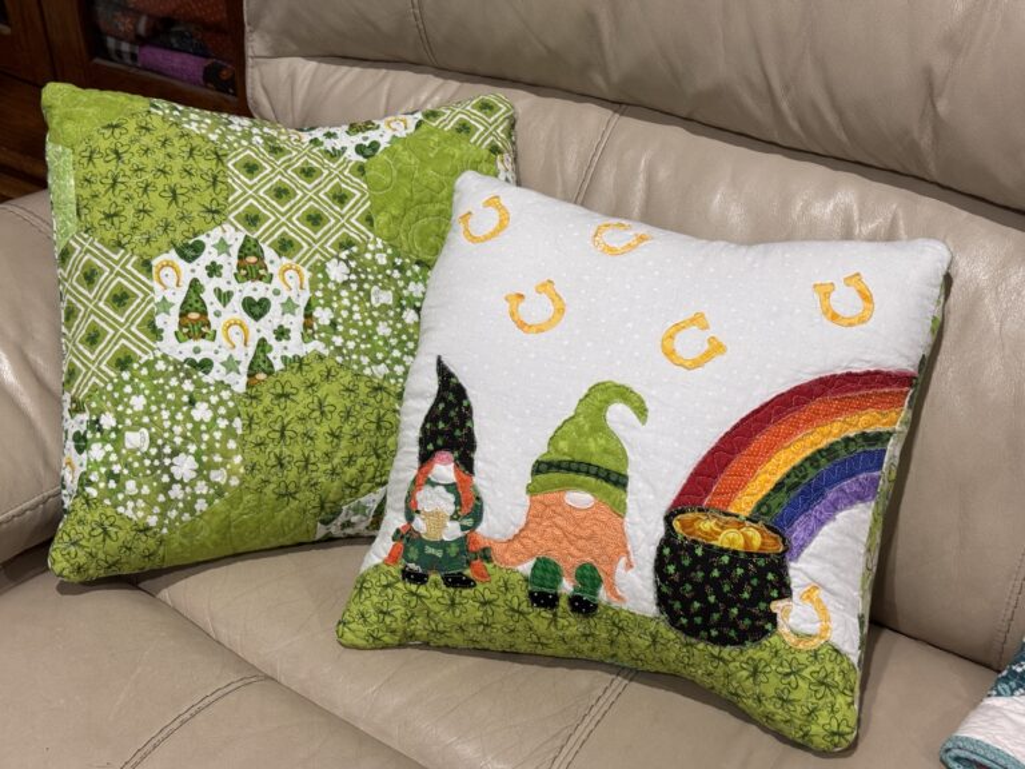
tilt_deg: -38.5
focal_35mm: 48
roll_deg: -0.1
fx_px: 1421
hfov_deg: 39.7
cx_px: 512
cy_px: 384
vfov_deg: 30.3
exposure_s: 1/60
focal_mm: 6.76
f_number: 1.78
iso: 250
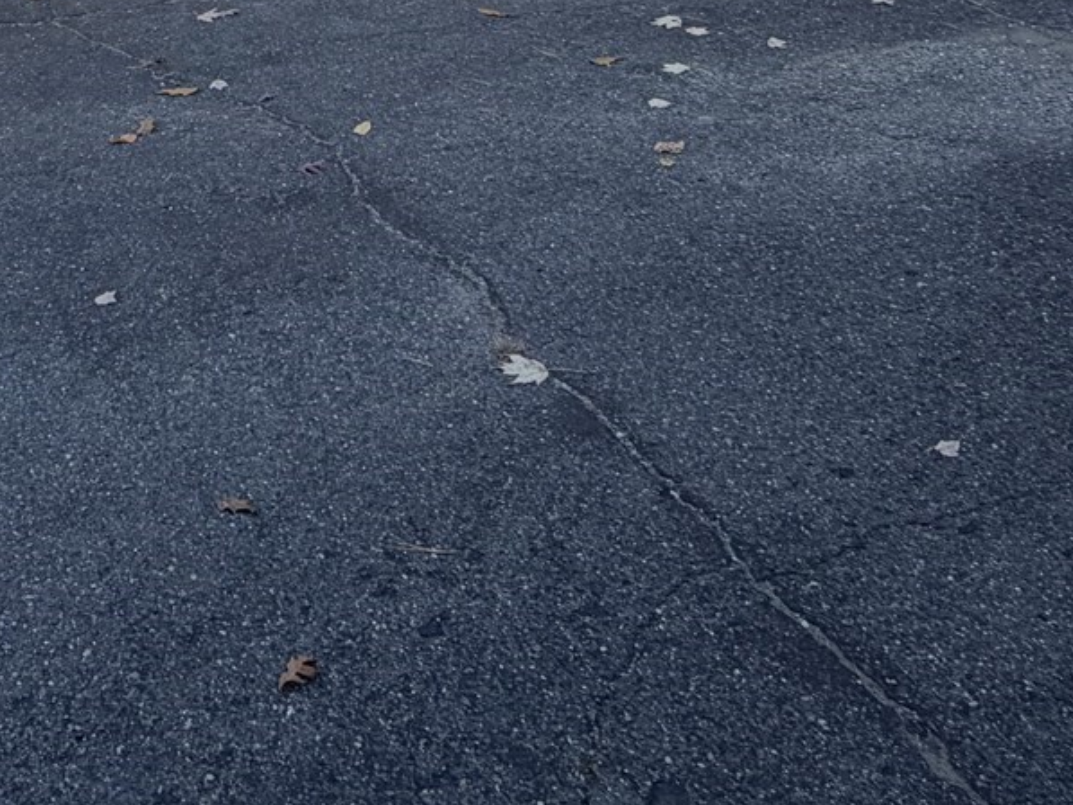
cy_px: -275
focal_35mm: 48
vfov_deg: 25.5
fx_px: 1488
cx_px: 164
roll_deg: +2.6
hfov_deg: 37.7
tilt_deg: -5.7
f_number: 2.2
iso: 64
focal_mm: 2.22
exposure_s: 1/502
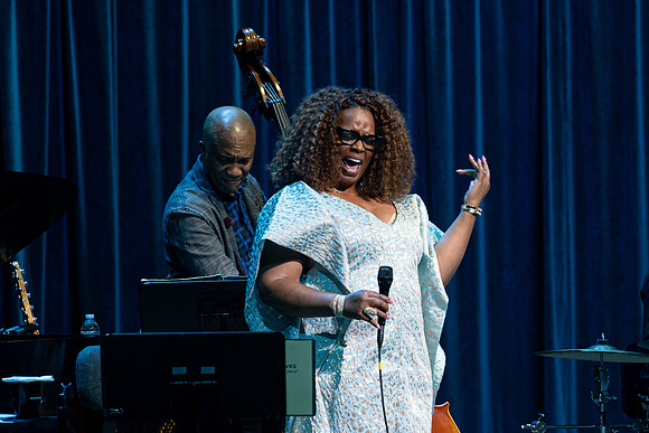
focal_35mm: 354
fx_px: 6381
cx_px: 334
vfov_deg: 3.9
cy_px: 340
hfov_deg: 5.8
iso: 2500
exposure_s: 1/250
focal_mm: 197
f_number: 6.3
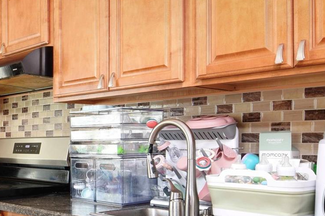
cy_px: 145
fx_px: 409
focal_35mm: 45
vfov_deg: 29.4
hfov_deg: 35.7
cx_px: -47
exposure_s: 1/8
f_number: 9
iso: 320
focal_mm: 11
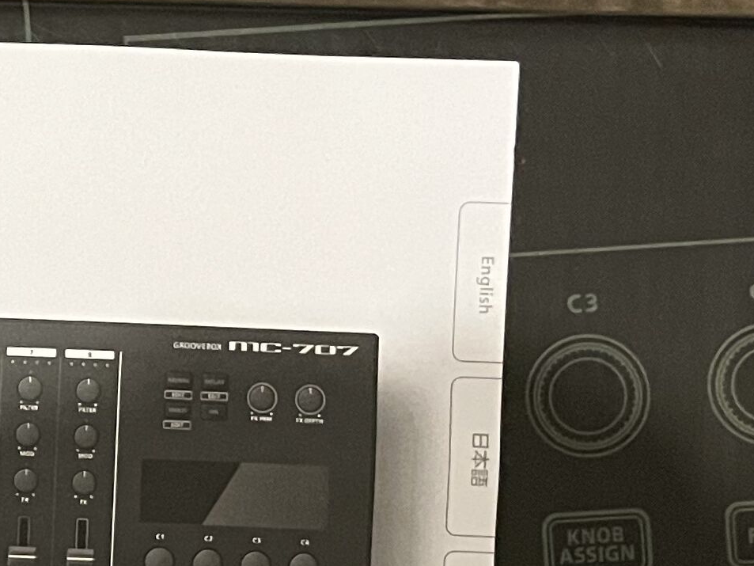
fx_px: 2396
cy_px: 796
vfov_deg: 12.9
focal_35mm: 110
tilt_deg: -88.9
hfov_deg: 15.8
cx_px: -514
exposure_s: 1/50
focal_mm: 5.1
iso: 500
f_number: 1.6
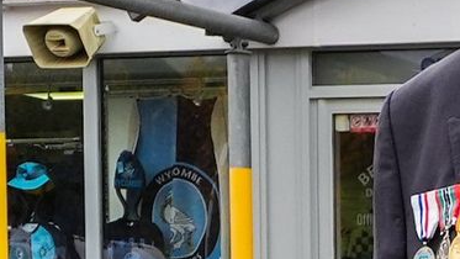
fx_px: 769
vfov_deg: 18.2
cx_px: 820
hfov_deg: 21.8
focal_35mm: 63
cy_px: 306
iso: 800
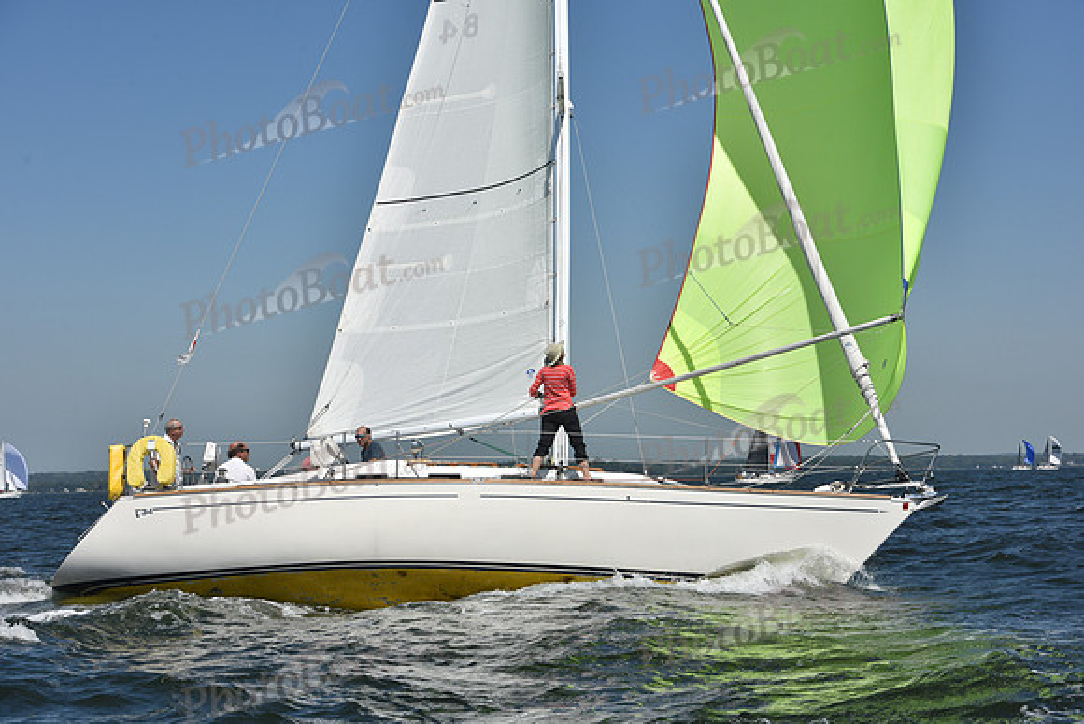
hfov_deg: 28.8
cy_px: 362
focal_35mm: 70
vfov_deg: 19.5
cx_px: 542
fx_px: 2108
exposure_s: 1/1250
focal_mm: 70
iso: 250
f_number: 9
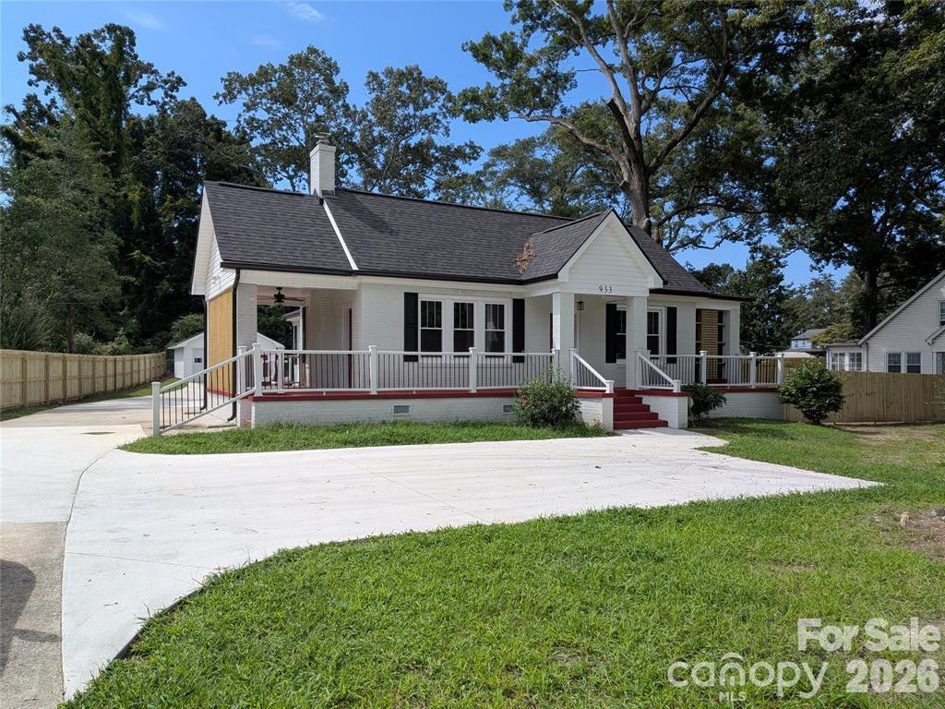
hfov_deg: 71.6
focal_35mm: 24
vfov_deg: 56.8
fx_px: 655
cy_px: 354
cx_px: 472
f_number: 1.7
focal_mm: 4.53
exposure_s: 1/1404
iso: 27
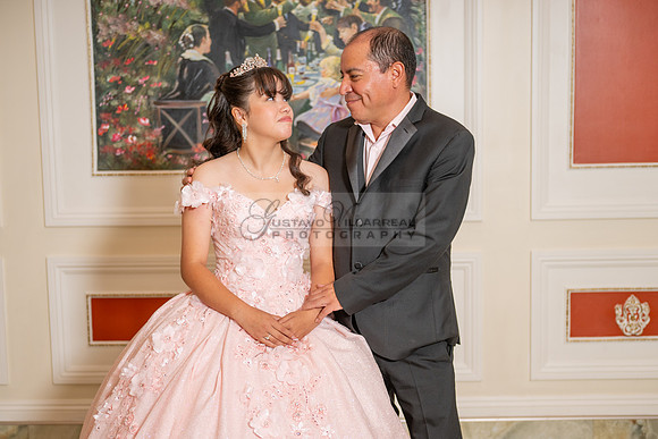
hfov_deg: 36.8
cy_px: 226
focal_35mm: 54
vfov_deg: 25.0
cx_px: 329
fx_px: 989
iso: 320
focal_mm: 50
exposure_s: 1/200
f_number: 2.8
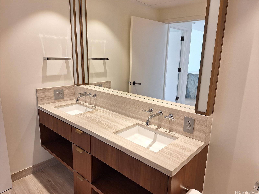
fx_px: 172
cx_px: 130
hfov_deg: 73.9
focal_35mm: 23
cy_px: 97
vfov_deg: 58.9
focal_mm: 5.54
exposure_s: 1/120
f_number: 1.8
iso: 64
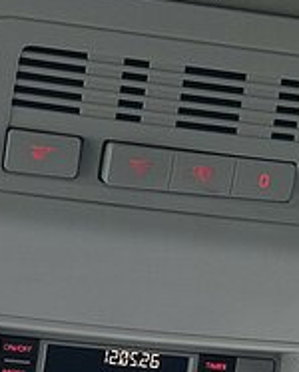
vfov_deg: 13.9
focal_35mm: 137
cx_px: 134
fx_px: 1513
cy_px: 320
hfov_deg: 11.3
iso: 250
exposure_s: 1/40
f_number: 1.78
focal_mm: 6.76
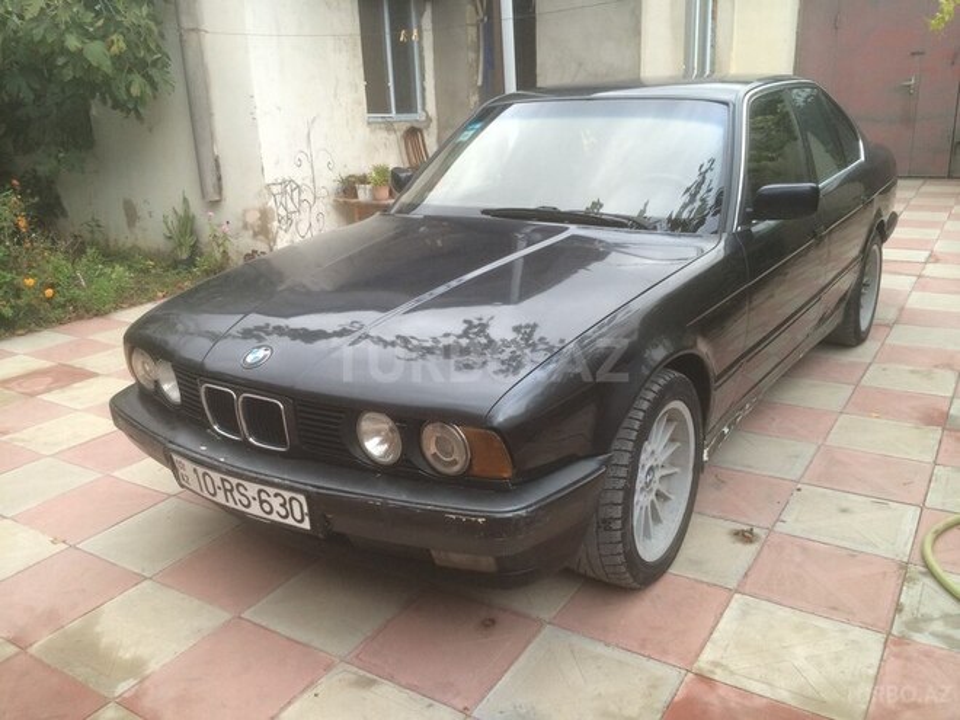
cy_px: 360
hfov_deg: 61.7
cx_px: 480
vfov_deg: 48.2
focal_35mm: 29
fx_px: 804
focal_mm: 4.15
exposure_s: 1/100
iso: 64
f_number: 2.2
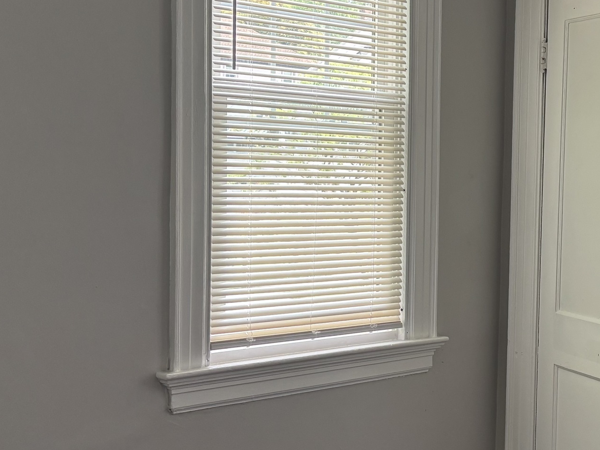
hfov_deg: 29.7
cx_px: 512
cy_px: 221
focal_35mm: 63
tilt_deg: -4.2
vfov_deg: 23.3
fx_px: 1092
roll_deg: -1.7
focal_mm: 5.96
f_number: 1.6
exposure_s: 1/121
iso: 64
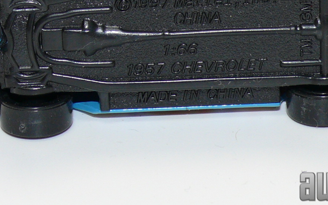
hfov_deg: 9.8
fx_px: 1913
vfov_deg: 6.1
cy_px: -11
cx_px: 213
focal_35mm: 214
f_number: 4
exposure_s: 1/30
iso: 100
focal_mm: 14
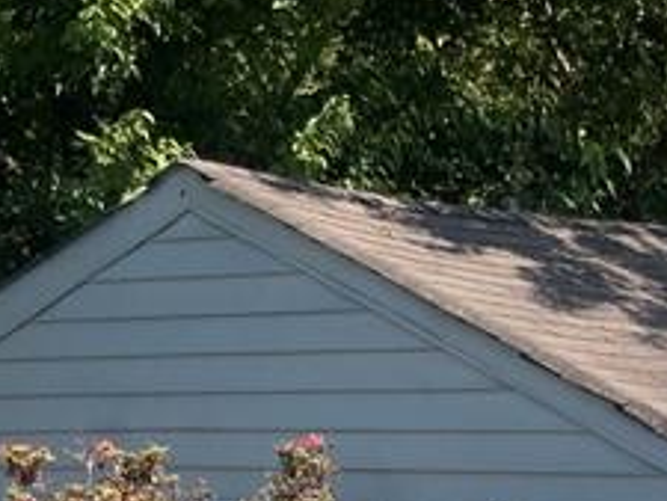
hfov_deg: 14.5
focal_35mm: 132
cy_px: 949
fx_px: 2545
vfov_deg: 10.5
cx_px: 794
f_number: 1.8
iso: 16
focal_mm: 3
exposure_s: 1/912
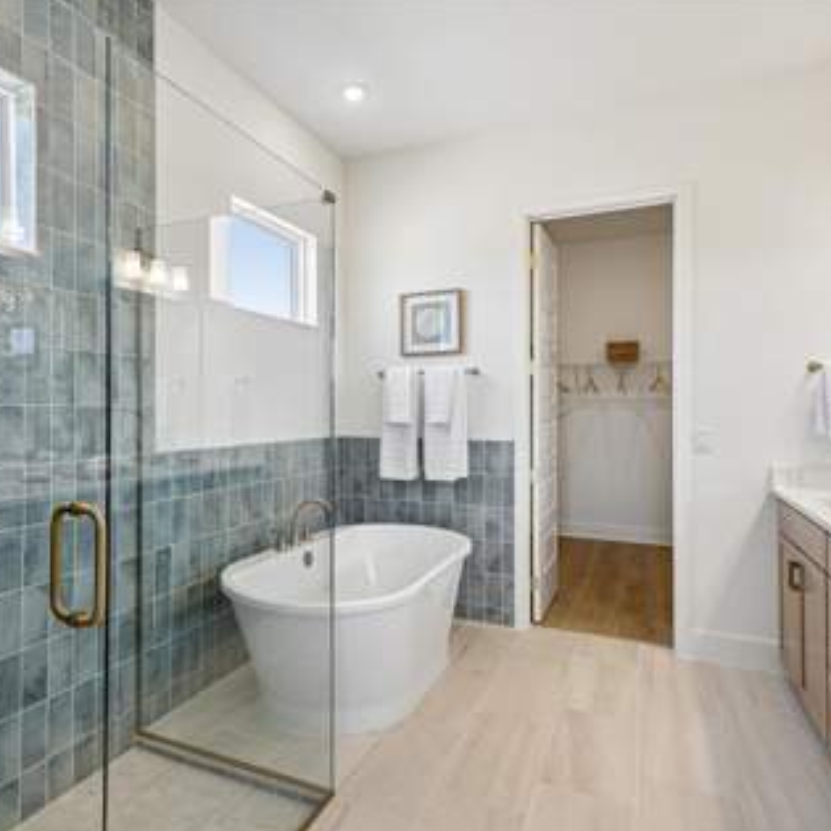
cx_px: 340
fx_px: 598
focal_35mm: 22
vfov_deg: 69.6
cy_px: 416
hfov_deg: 69.1
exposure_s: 1/6
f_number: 9
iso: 80
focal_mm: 17
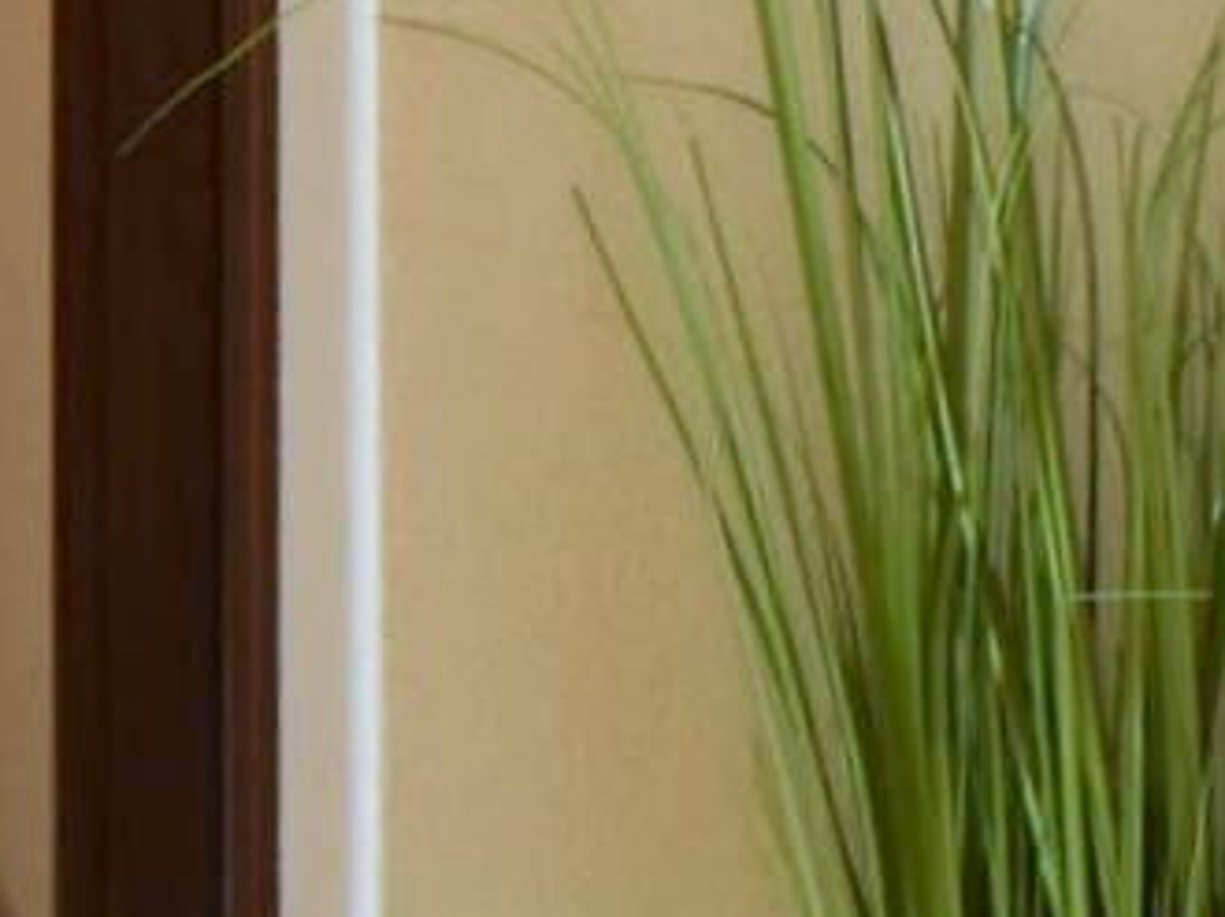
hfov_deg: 7.9
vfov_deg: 5.8
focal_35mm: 252
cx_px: 382
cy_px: -668
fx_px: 8911
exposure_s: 1/60
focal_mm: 24
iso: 400
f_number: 4.5
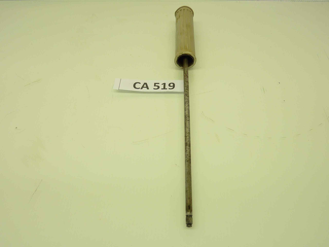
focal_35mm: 29
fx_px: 276
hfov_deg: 61.7
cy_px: 124
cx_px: 164
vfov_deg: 48.2
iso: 80
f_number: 3.3
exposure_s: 1/50
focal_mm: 4.1
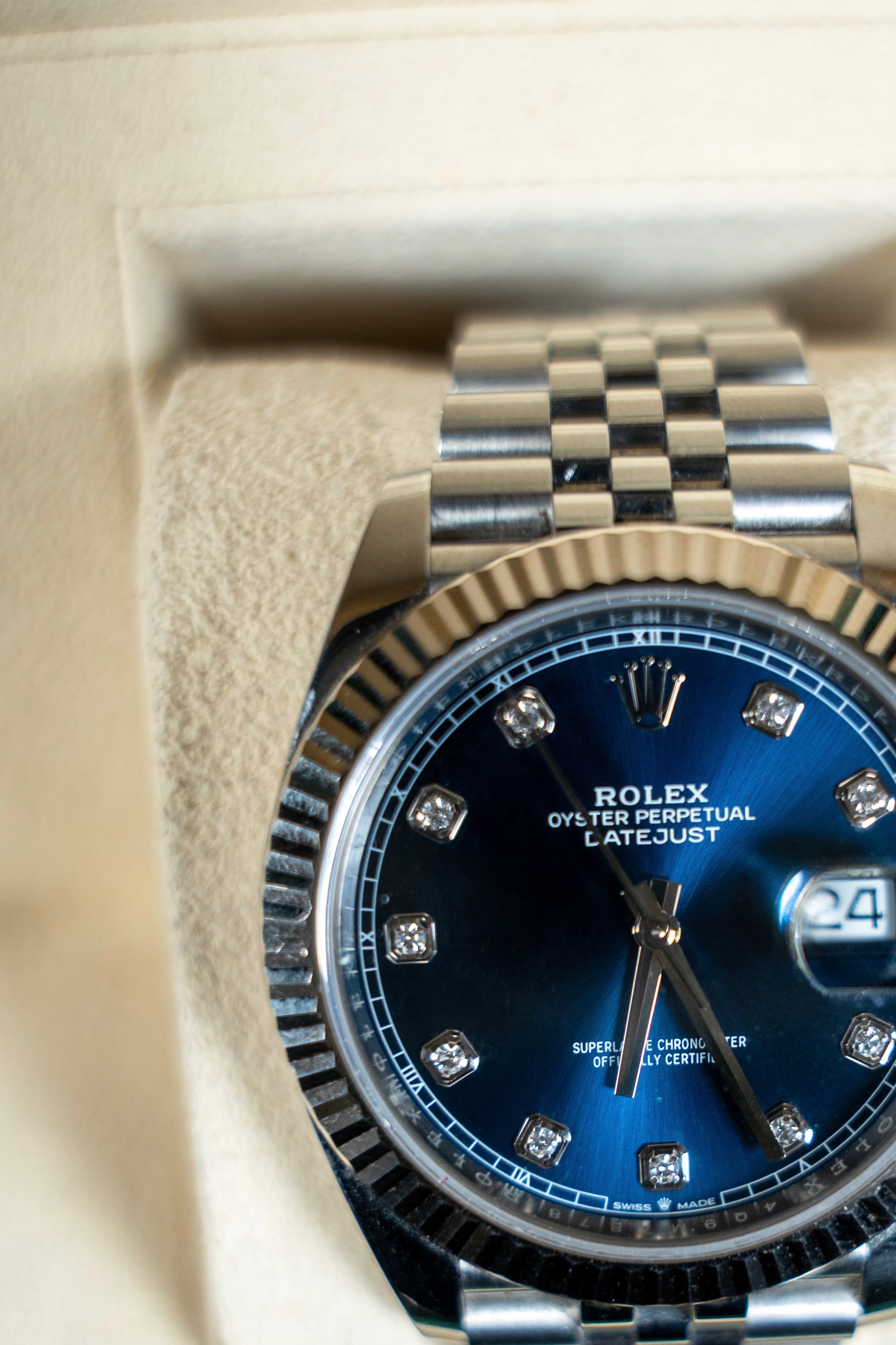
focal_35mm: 44
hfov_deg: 30.2
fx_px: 1643
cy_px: 966
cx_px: 617
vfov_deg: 43.4
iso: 640
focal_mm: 24
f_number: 2.8
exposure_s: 1/100
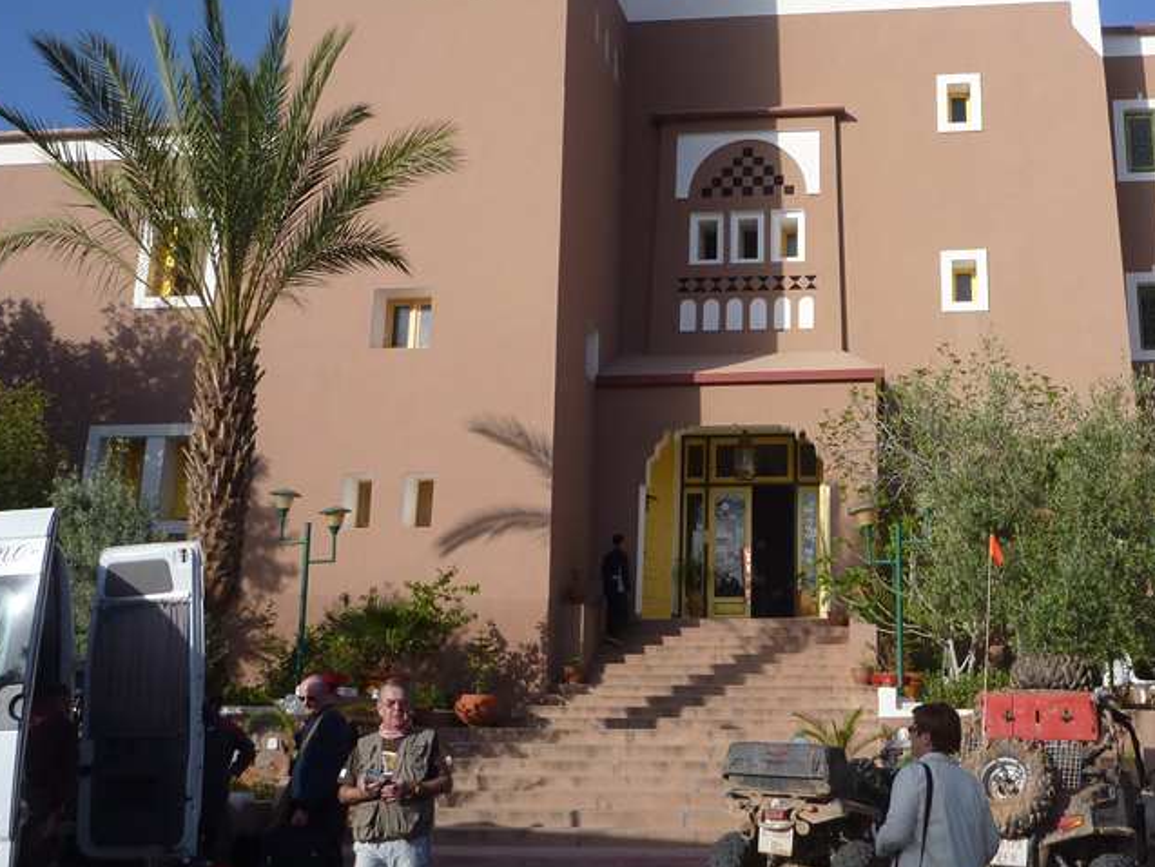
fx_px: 1502
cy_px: 305
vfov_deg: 32.0
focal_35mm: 45
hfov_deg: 41.4
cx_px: 787
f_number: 3.3
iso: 80
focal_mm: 4.9
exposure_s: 1/800
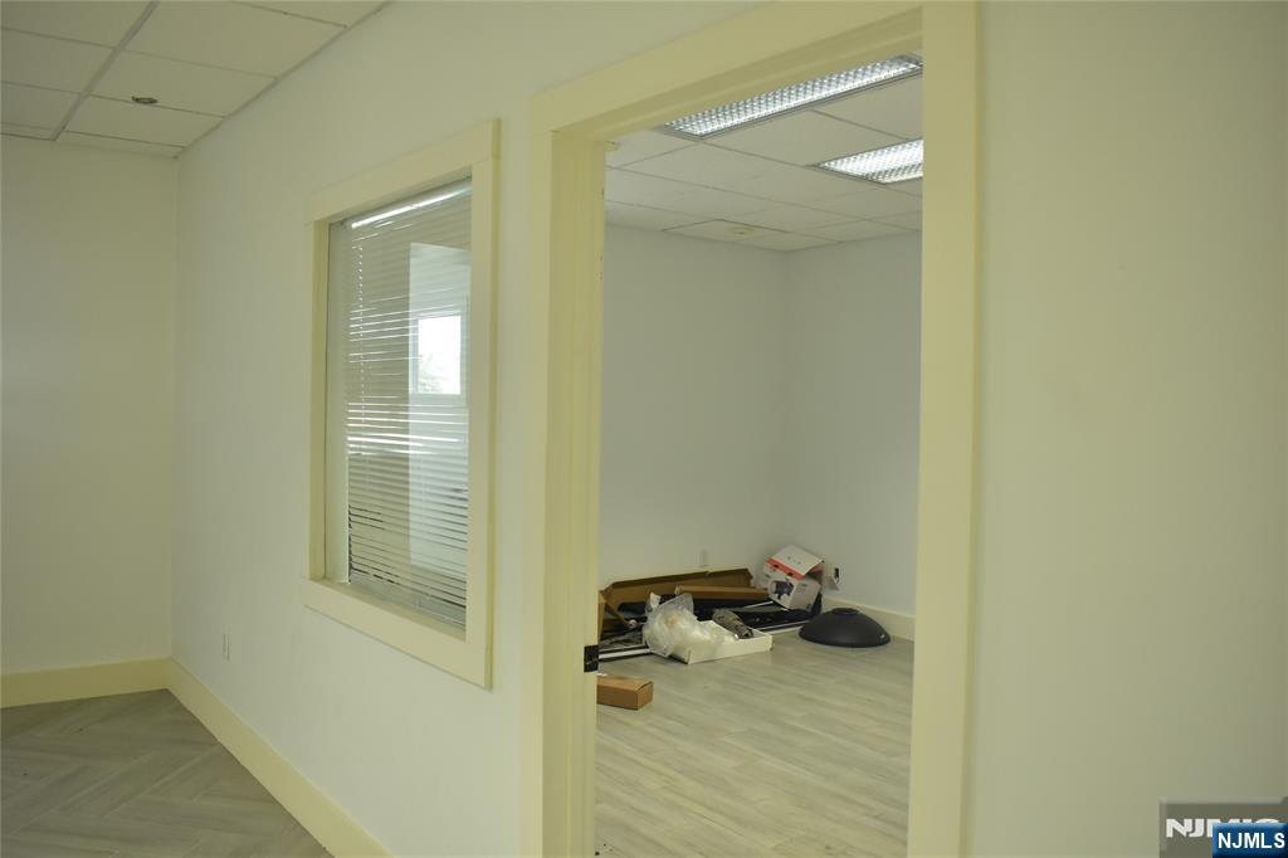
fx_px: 966
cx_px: 644
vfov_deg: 47.9
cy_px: 429
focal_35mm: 27
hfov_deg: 67.4
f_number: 4.5
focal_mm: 18
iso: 800
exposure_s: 1/100
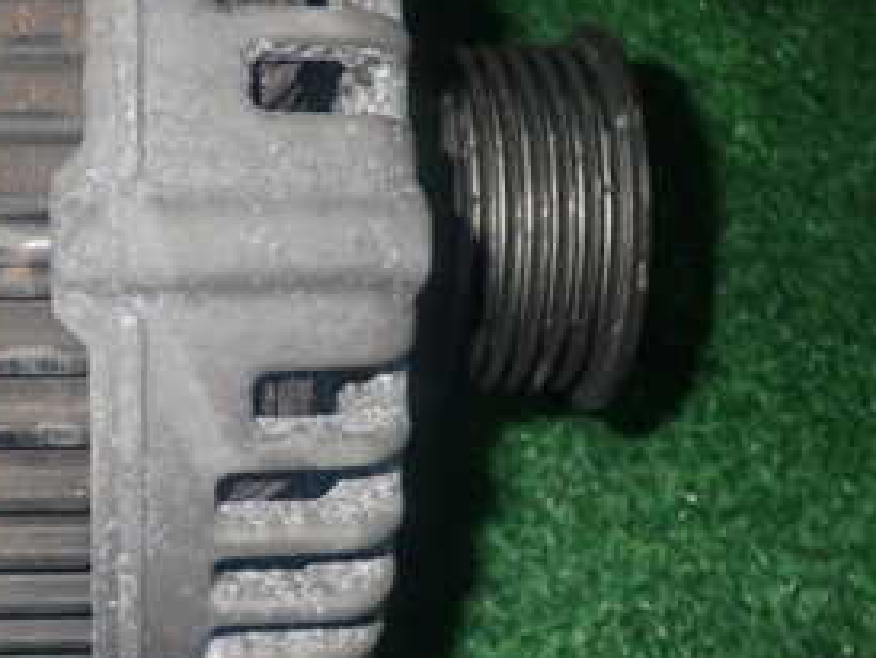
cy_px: 297
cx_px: 48
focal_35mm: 70
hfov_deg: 26.6
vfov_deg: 21.0
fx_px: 1773
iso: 400
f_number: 7.1
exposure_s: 1/30
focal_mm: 5.79
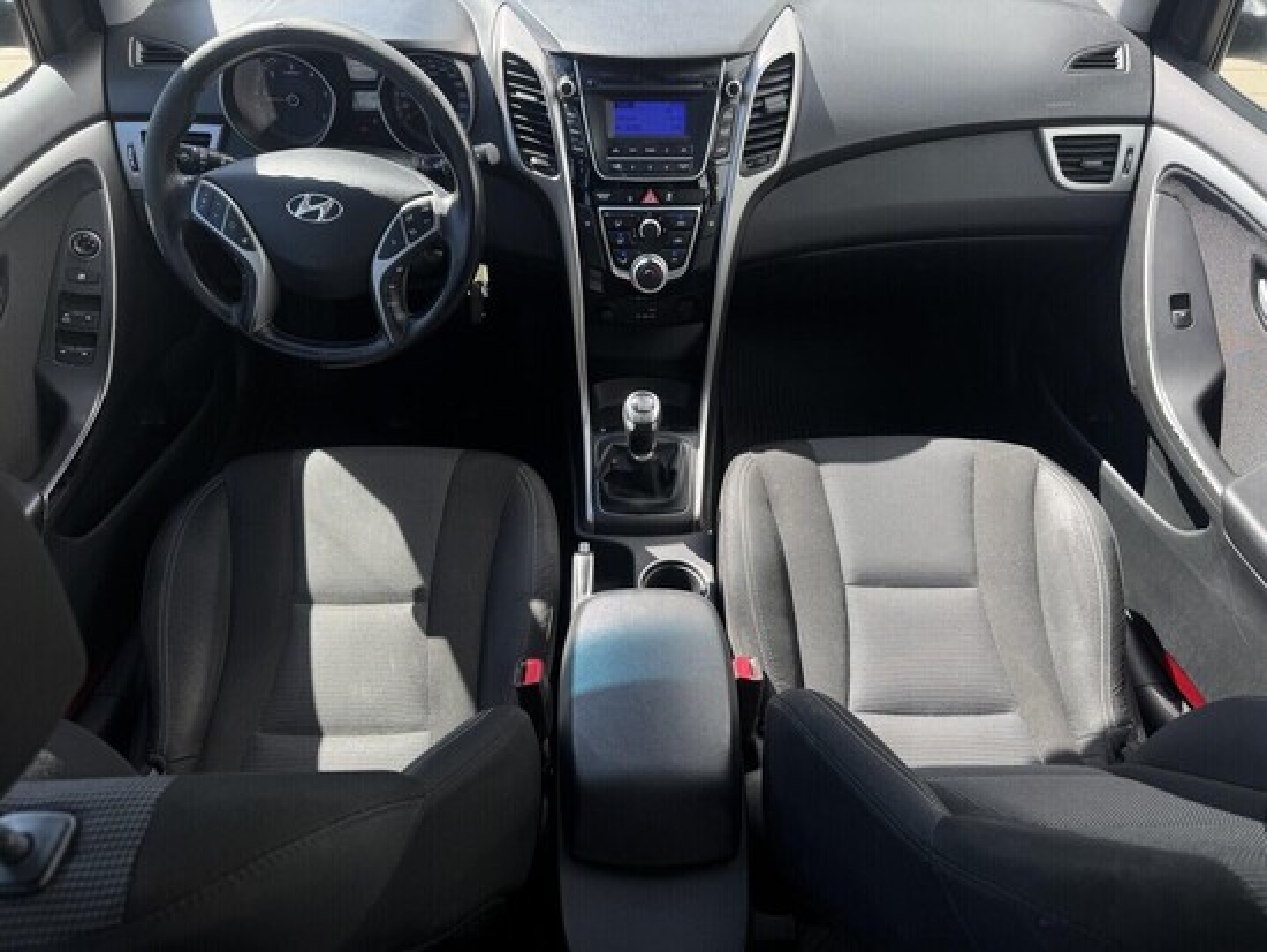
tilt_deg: -48.6
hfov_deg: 71.6
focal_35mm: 24
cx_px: 634
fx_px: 879
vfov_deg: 56.9
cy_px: 476
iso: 80
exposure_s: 1/802
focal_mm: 6.76
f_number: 1.78
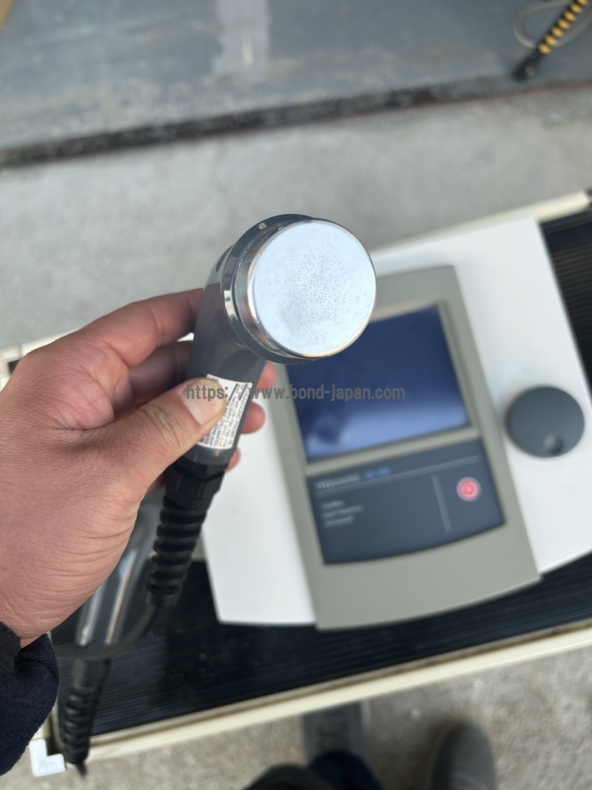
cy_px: 395
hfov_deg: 53.1
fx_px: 593
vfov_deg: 67.3
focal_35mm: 26
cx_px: 296
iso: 40
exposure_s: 1/121
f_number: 1.5
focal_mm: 5.7
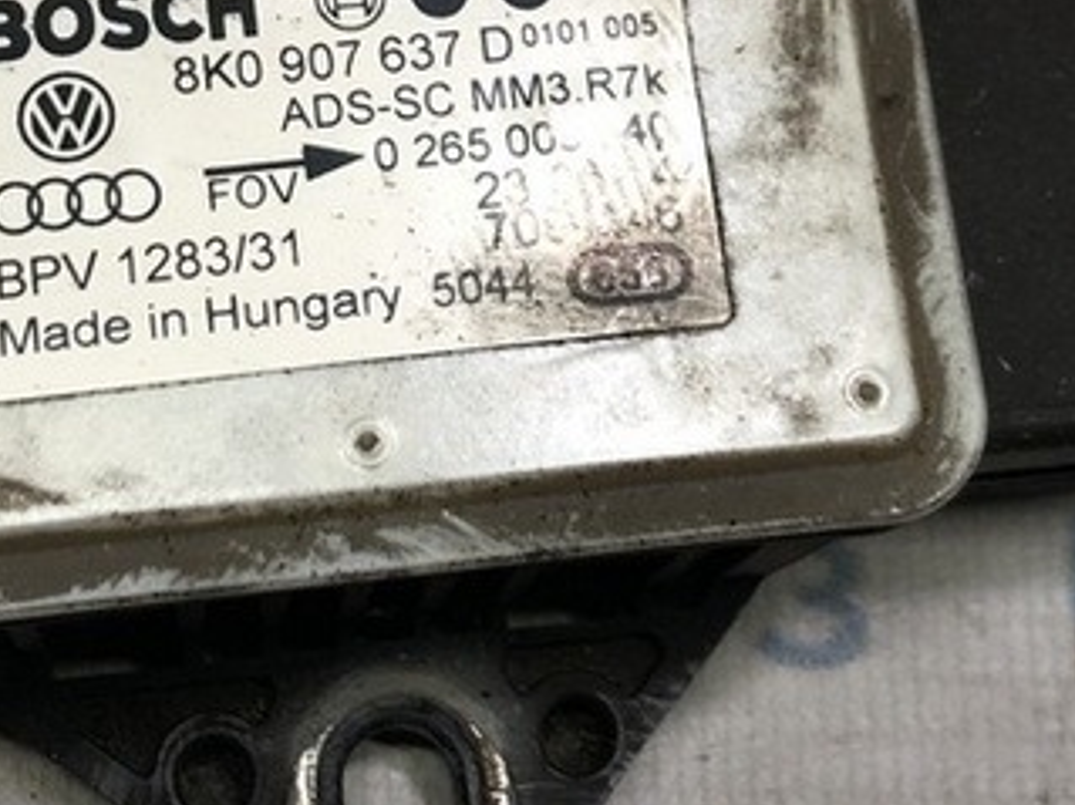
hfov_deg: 21.7
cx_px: 404
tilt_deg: -61.5
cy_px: 54
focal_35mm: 90
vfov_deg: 16.2
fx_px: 2794
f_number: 1.8
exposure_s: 1/100
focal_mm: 4
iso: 40
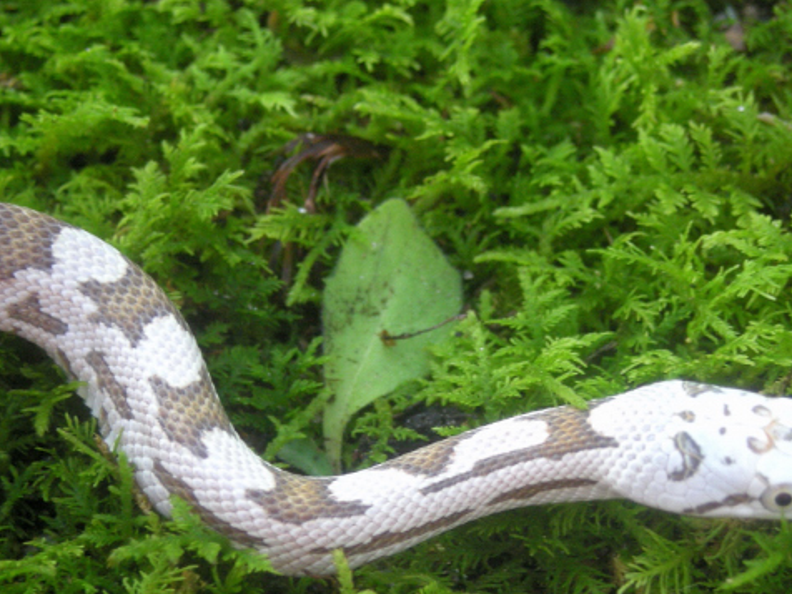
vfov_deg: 13.1
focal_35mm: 113
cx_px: 434
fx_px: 2585
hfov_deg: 17.4
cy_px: 314
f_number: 4.1
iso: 195
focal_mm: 13.7
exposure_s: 1/66
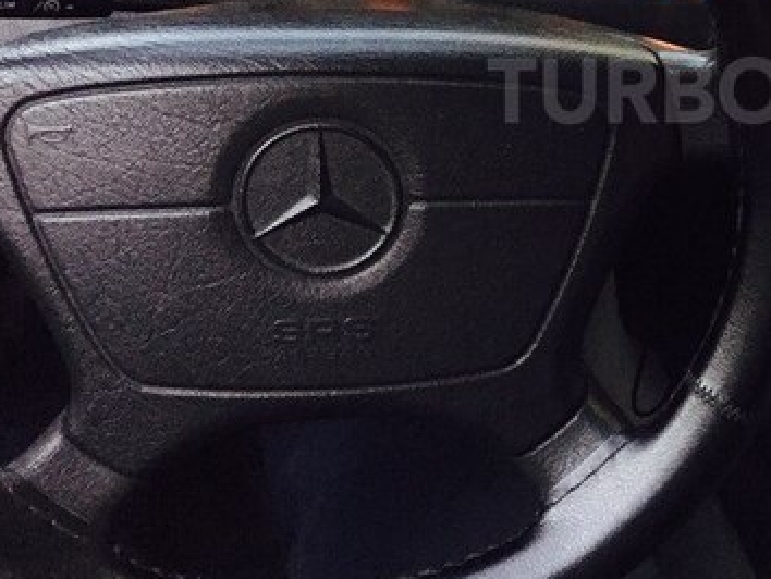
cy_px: 90
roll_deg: -5.4
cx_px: 710
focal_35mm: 54
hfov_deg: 33.4
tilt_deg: -32.1
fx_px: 1204
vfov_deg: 26.4
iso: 400
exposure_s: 1/17
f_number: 2.2
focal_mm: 4.15
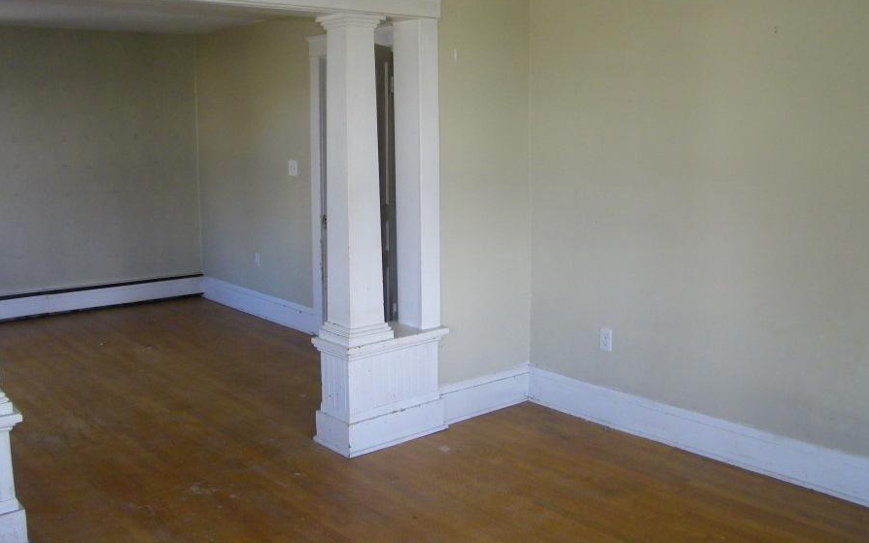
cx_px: 402
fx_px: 805
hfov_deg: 56.6
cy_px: 253
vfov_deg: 37.3
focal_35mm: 34
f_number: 3.5
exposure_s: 1/30
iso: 200
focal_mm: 5
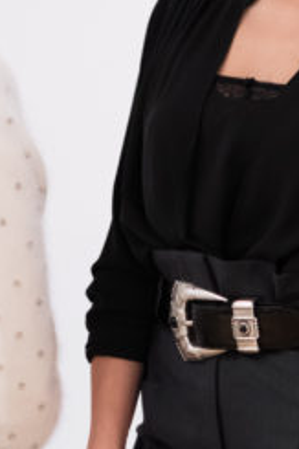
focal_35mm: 209
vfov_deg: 9.6
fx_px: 2607
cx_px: 138
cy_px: -167
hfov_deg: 6.6
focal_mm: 50
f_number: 1.4
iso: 1250
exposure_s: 1/320
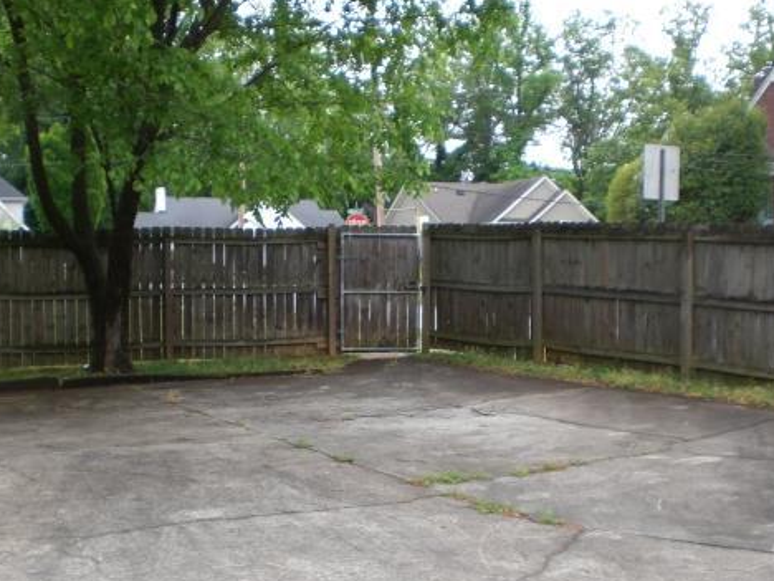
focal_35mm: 52
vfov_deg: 27.8
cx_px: 370
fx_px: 1163
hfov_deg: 36.8
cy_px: 392
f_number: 3.1
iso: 50
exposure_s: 1/250
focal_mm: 6.3
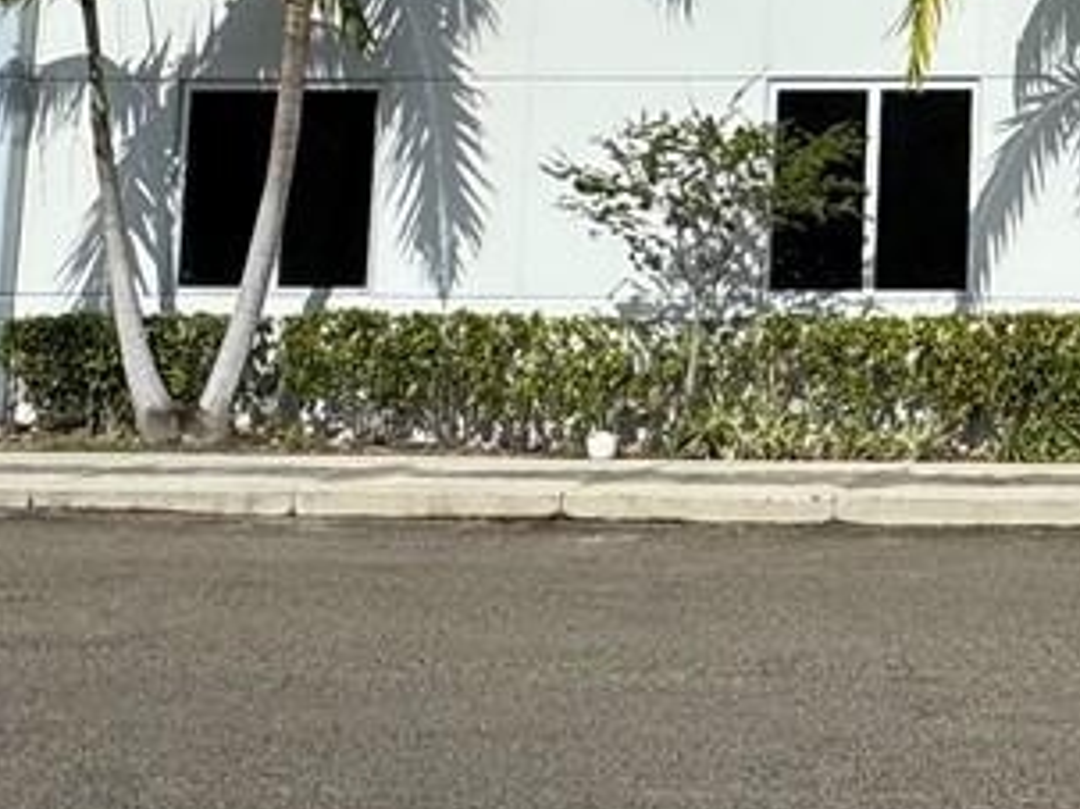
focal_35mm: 74
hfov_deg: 22.8
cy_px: -78
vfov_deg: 19.1
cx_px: 1479
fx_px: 2308
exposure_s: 1/4132
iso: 32
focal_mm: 2.22
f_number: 2.2
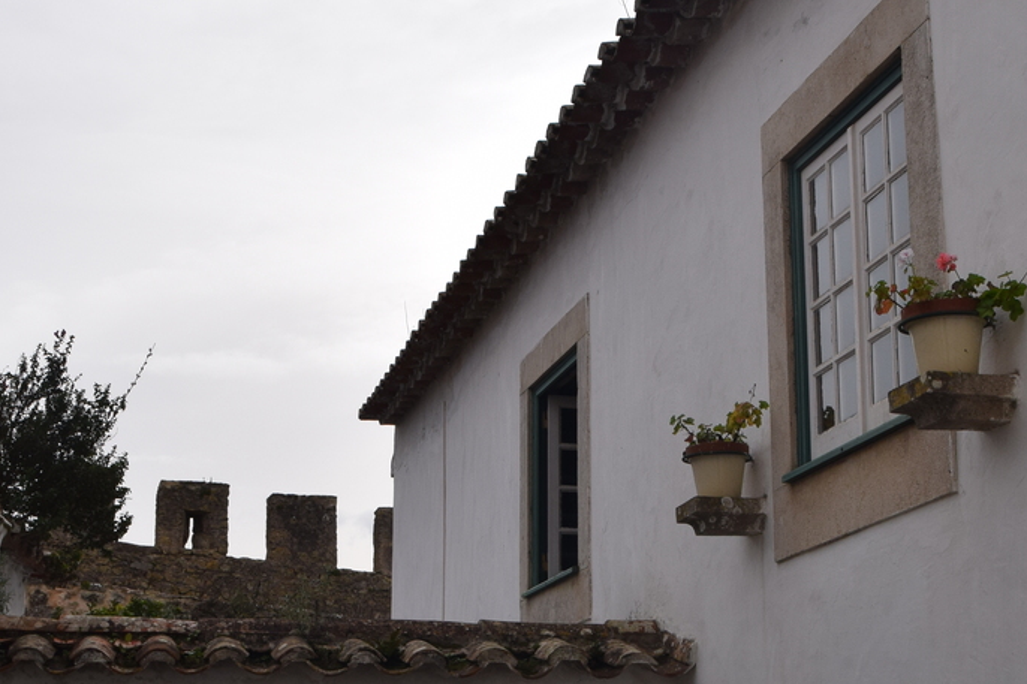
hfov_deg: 31.8
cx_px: 632
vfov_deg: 21.6
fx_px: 1797
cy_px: 309
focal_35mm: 63
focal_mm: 18
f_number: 11
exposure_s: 1/500
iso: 200
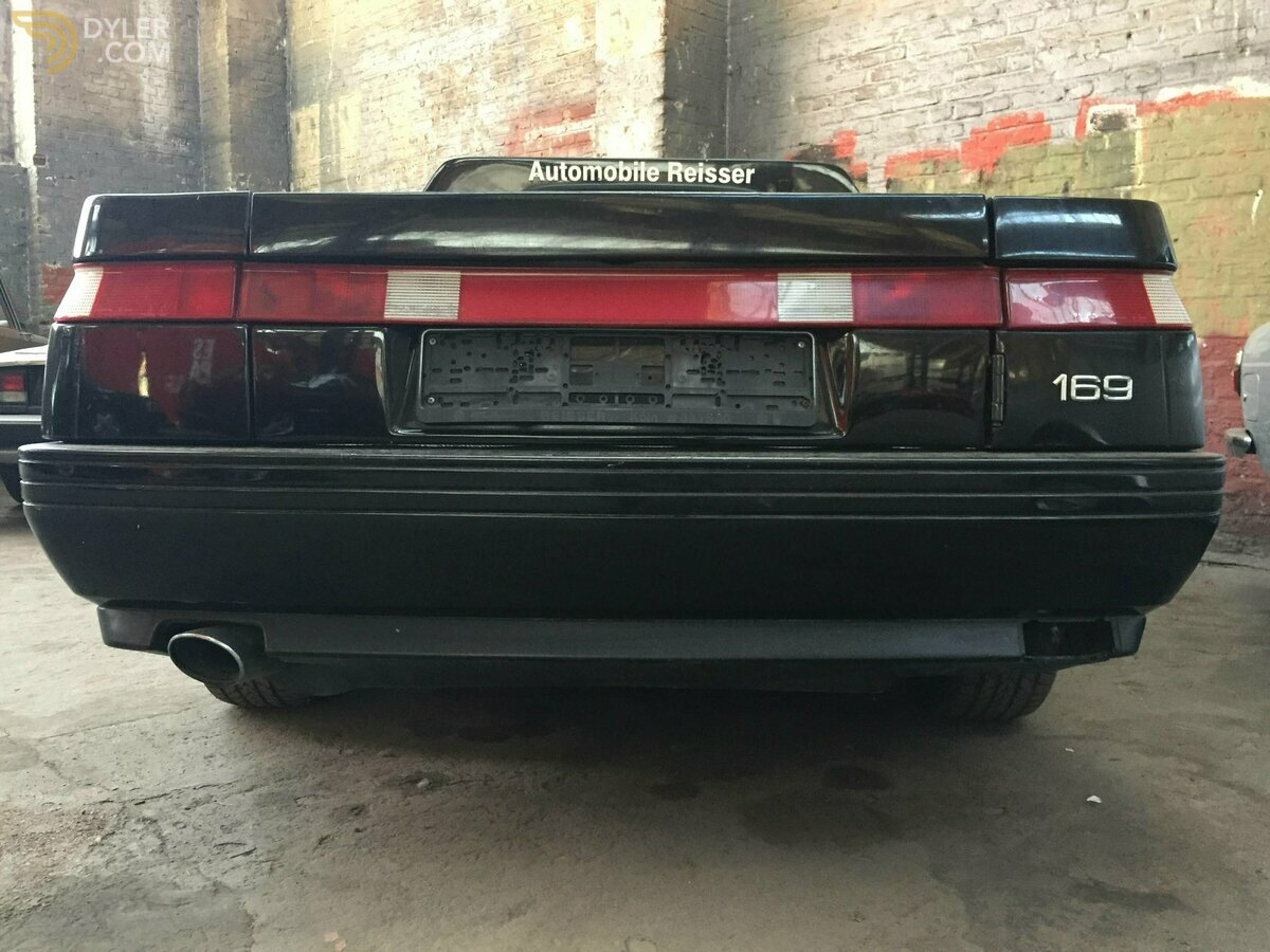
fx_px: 1064
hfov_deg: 61.7
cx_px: 635
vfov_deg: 48.2
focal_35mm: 29
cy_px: 476
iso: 200
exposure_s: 1/33
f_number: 2.2
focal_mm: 4.15
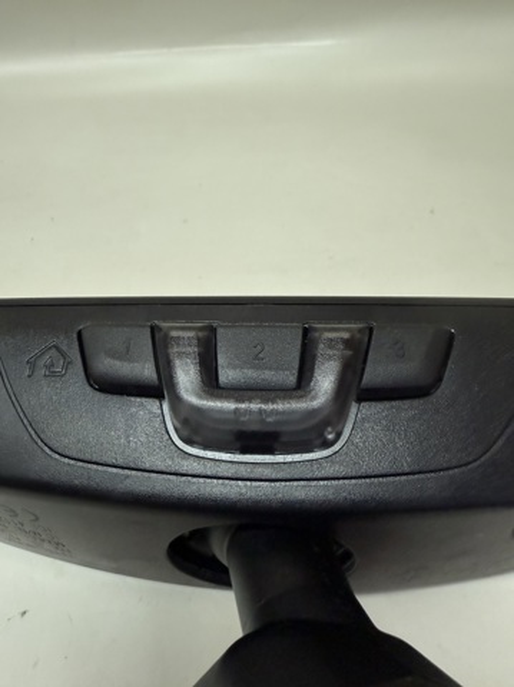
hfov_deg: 56.7
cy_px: 344
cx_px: 257
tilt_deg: -47.0
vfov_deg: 71.7
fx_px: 476
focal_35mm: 24
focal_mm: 2.22
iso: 320
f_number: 2.2
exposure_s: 1/100
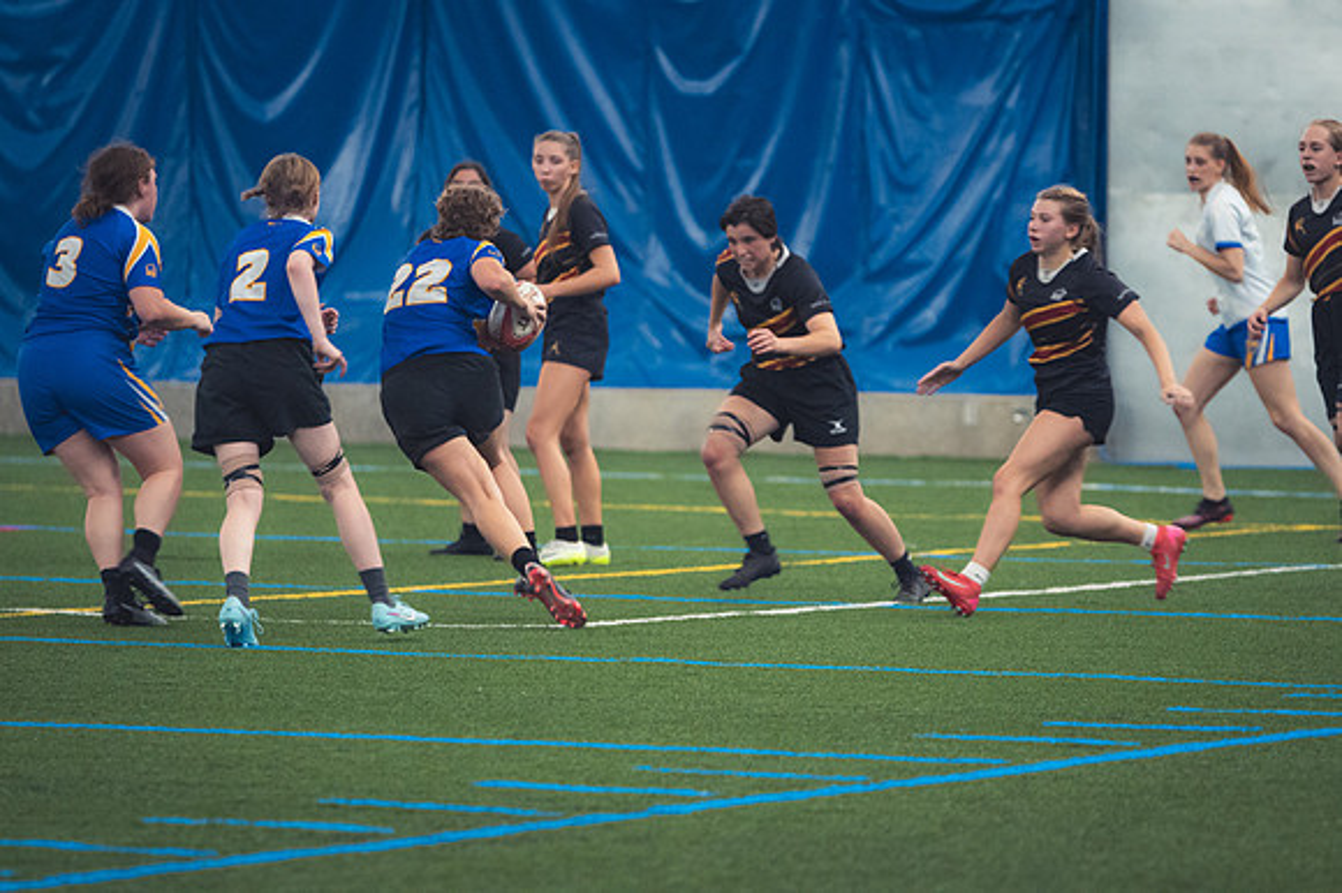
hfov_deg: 6.9
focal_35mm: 300
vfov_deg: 4.6
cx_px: 671
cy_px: 446
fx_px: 11177
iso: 3200
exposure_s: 1/320
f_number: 2.8
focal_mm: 200
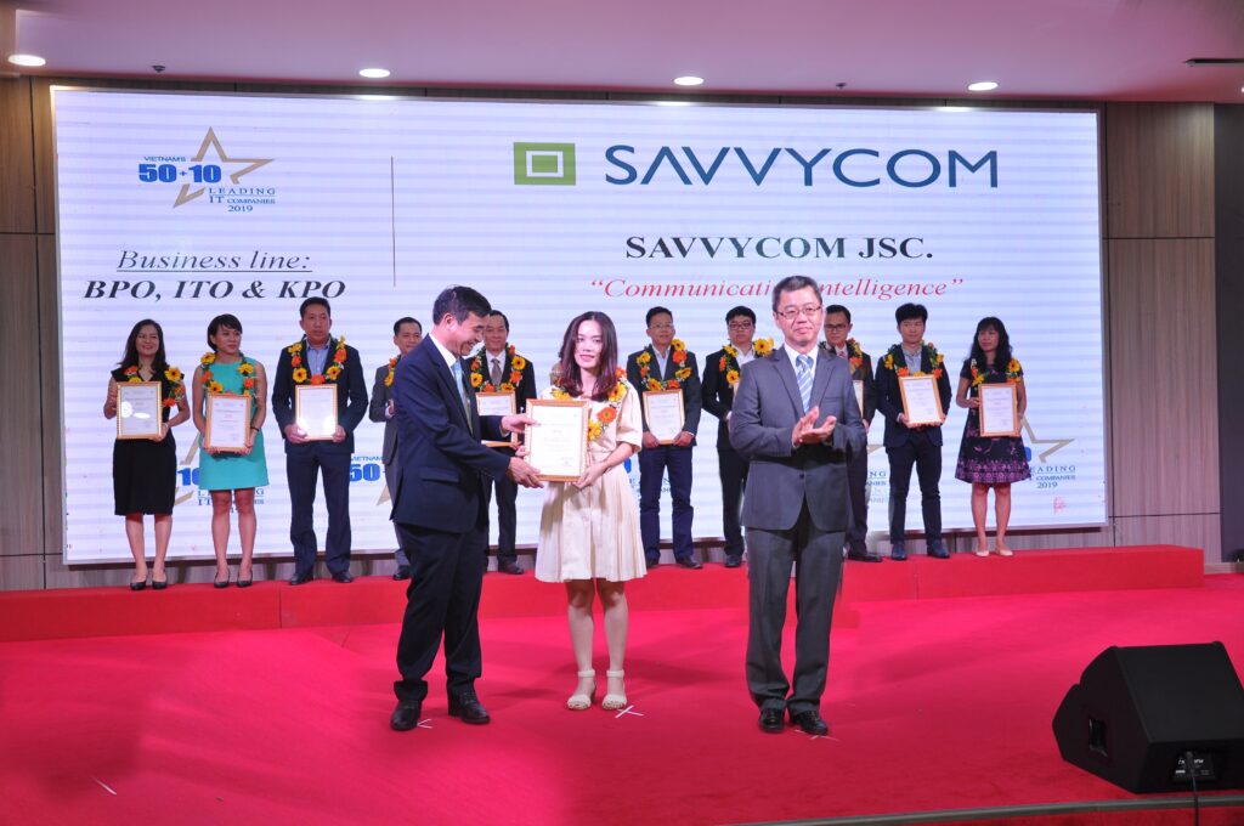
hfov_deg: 51.3
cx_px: 622
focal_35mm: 38
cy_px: 413
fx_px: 1294
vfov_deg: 35.4
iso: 250
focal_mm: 25
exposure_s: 1/60
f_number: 4
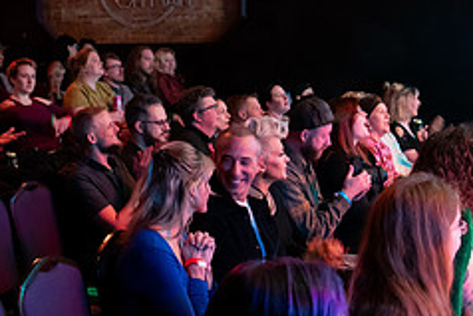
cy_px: 128
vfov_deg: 19.5
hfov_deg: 28.8
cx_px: 196
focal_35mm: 70
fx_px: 920
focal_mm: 27
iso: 8000
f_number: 4
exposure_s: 1/15
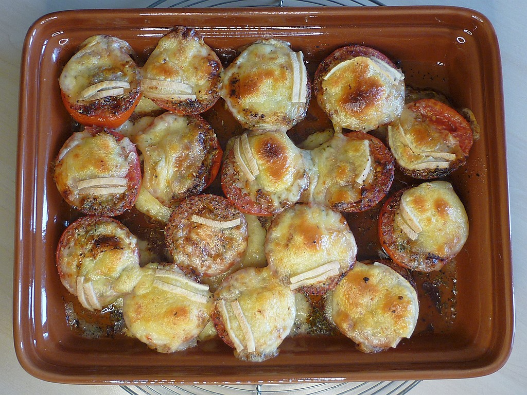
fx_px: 731
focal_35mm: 48
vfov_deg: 30.3
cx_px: 264
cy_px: 198
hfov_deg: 39.7
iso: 80
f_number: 2.8
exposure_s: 1/40
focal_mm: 5.5
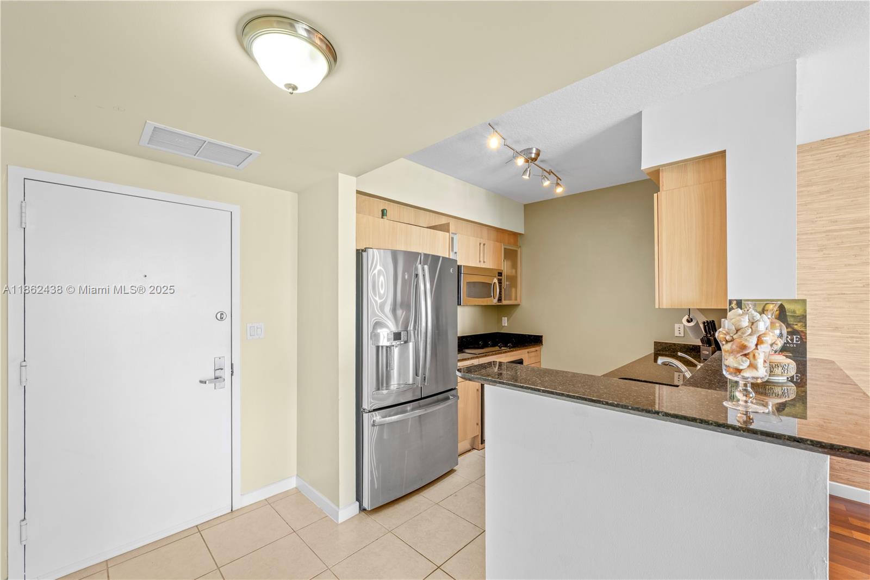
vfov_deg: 81.2
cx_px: 435
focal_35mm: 14
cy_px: 290
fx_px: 338
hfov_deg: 104.3
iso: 64
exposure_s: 1/2
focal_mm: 14
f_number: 8
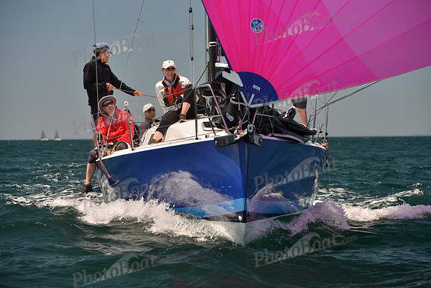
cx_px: 216
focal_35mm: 135
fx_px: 1617
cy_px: 144
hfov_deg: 15.2
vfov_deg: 10.2
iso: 400
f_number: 6.3
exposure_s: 1/800
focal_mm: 135
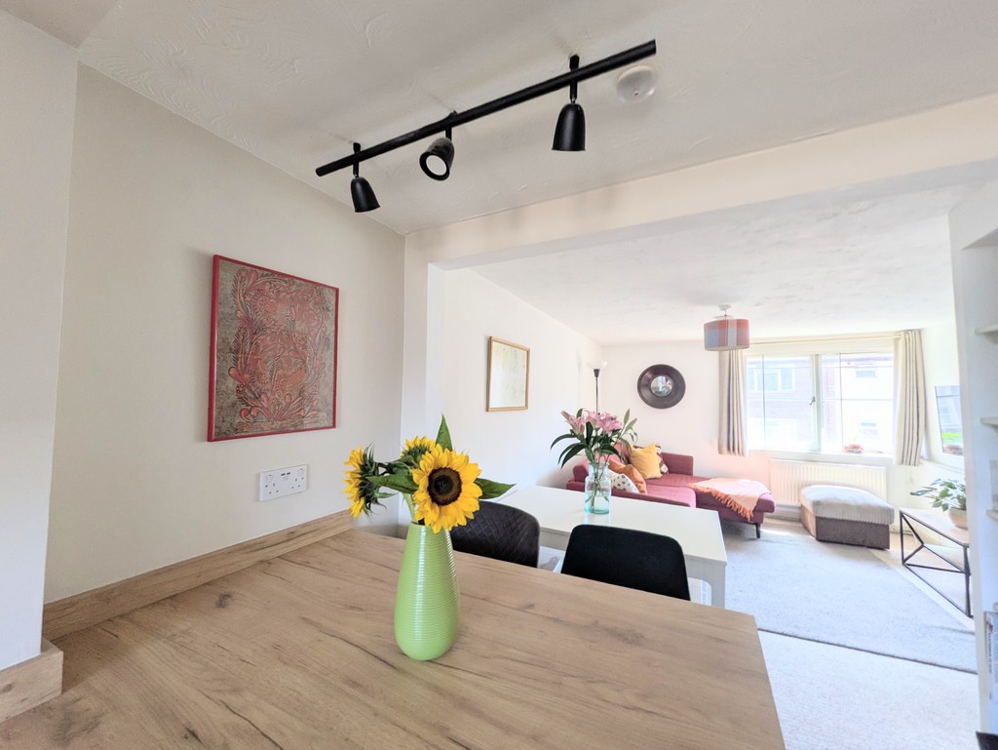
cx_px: 499
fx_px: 404
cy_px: 375
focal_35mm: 14
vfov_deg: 85.7
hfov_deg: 102.0
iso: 49
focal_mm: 1.83
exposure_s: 1/104
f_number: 2.2
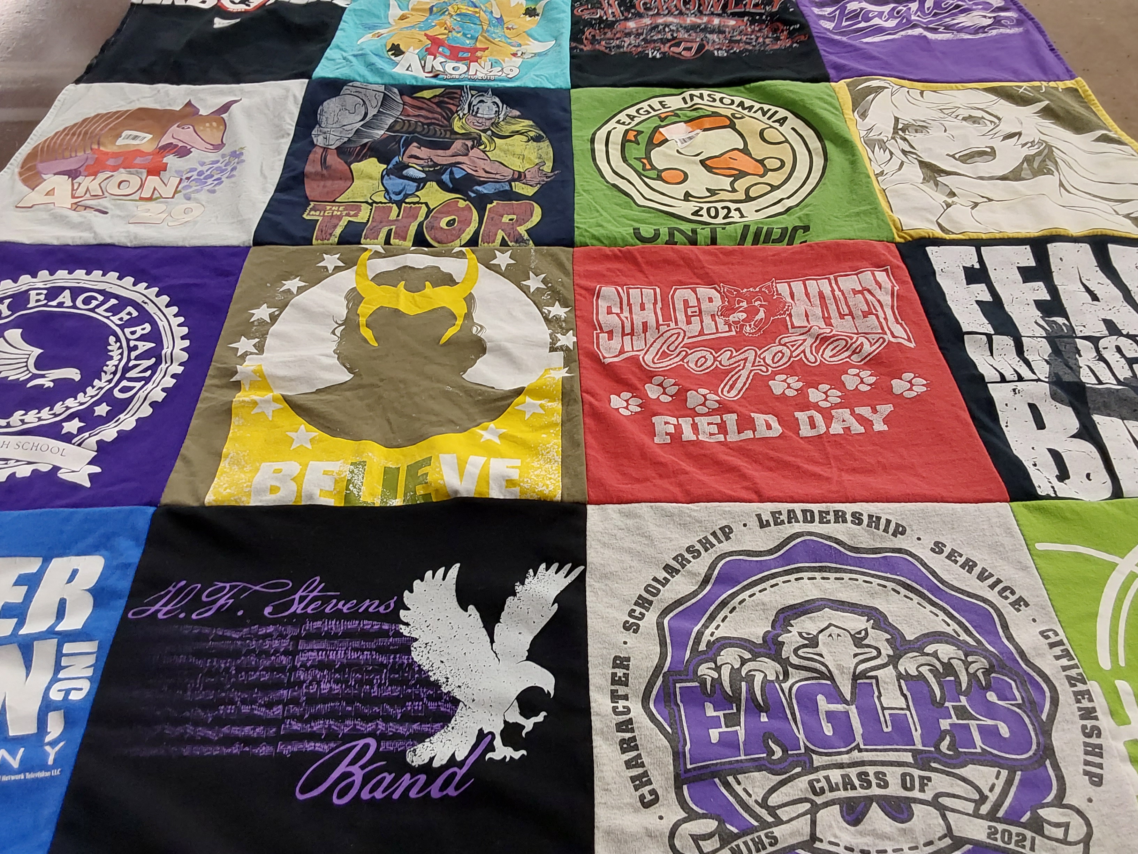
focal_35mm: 28
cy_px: 427
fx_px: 920
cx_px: 569
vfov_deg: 49.7
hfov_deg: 63.4
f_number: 1.9
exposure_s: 1/50
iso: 100
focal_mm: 2.91
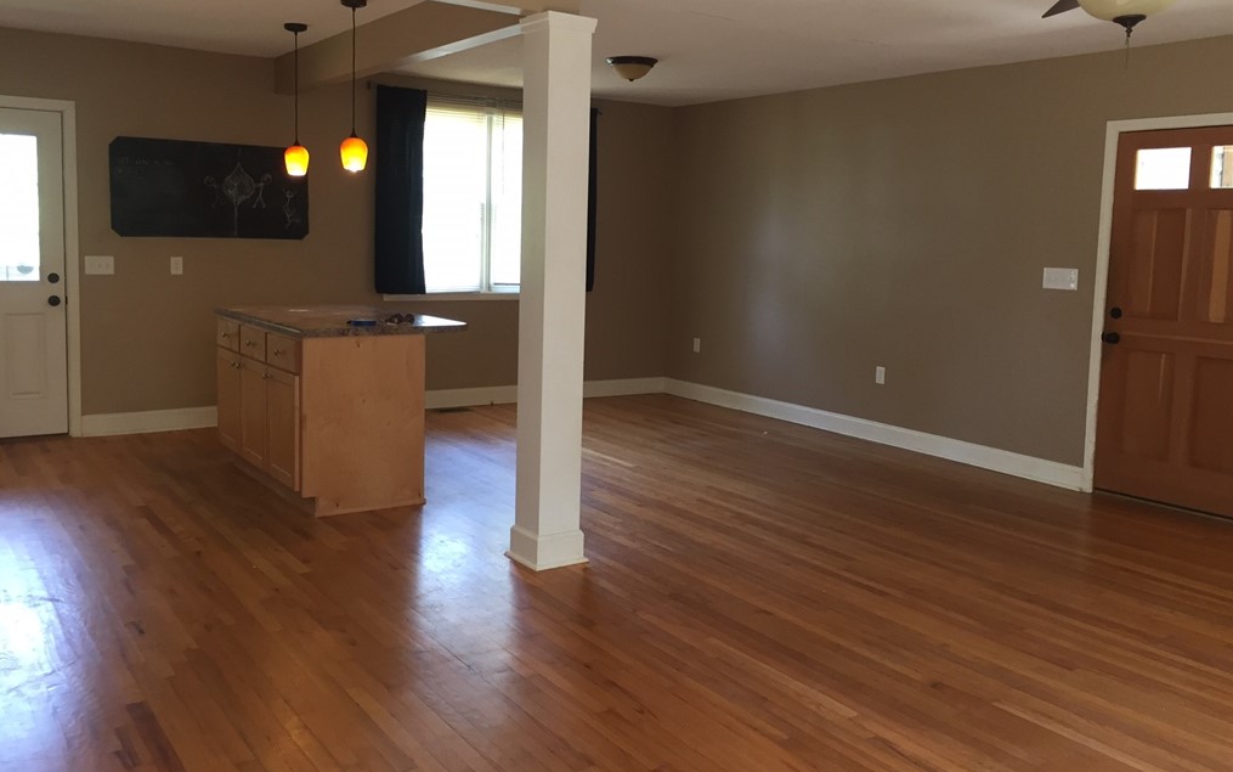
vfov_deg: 40.6
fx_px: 1042
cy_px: 340
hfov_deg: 61.2
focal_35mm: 31
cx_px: 612
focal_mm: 4.15
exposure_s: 1/30
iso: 64
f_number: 2.2
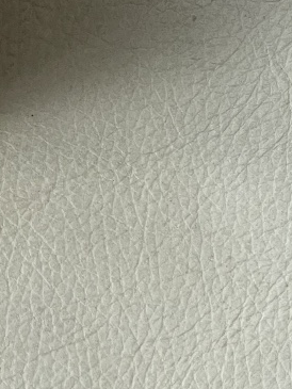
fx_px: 1922
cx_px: -152
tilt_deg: -80.5
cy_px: -193
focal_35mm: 171
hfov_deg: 8.5
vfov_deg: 11.1
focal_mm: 6
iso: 80
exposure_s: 1/99
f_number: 2
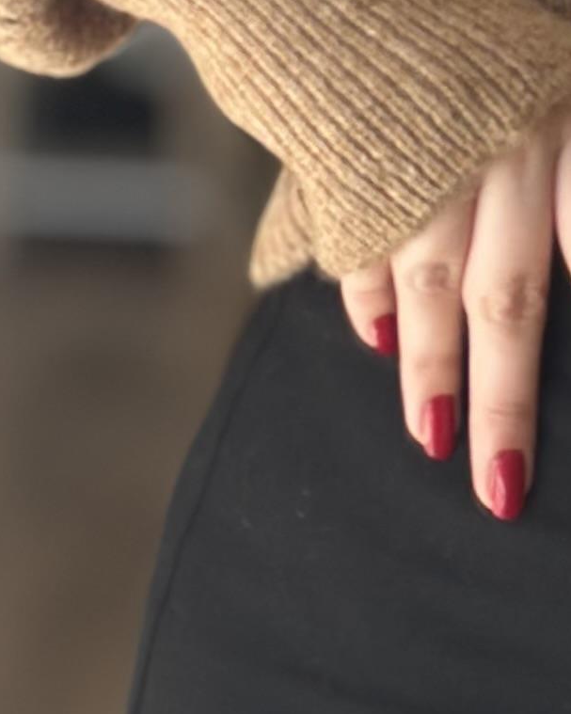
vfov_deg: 7.6
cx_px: 770
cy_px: -395
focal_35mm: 249
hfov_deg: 6.2
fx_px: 5261
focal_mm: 6.86
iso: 80
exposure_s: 1/190
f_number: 1.78
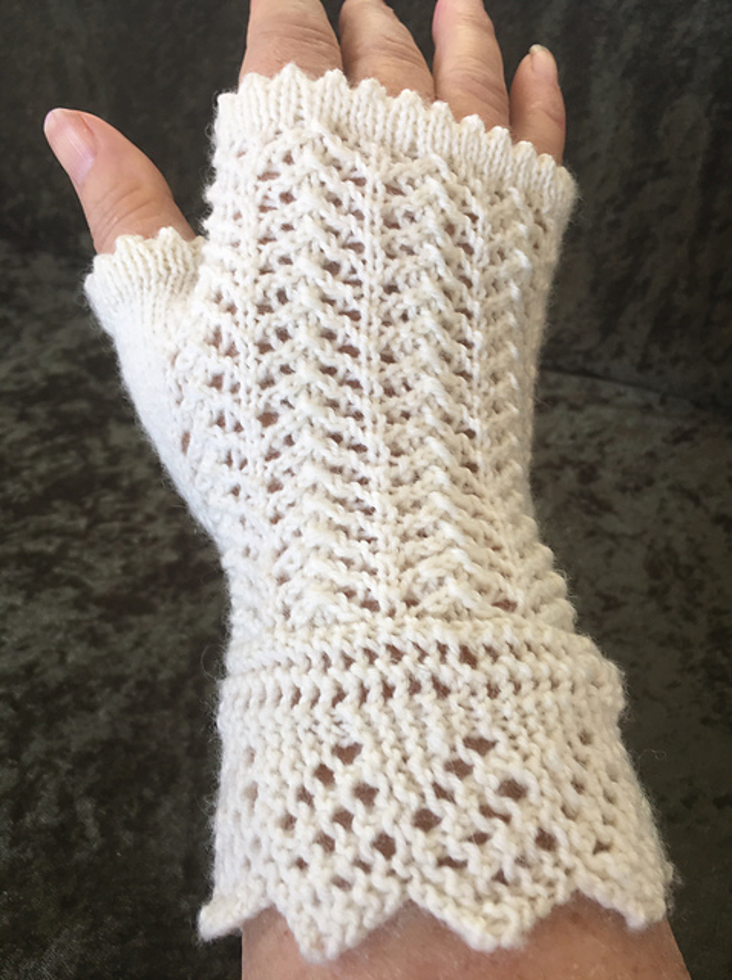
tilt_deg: -36.2
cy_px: 490
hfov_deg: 48.1
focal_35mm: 29
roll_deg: +4.6
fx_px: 820
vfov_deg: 61.7
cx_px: 366
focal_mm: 4.15
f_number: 2.2
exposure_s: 1/30
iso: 40
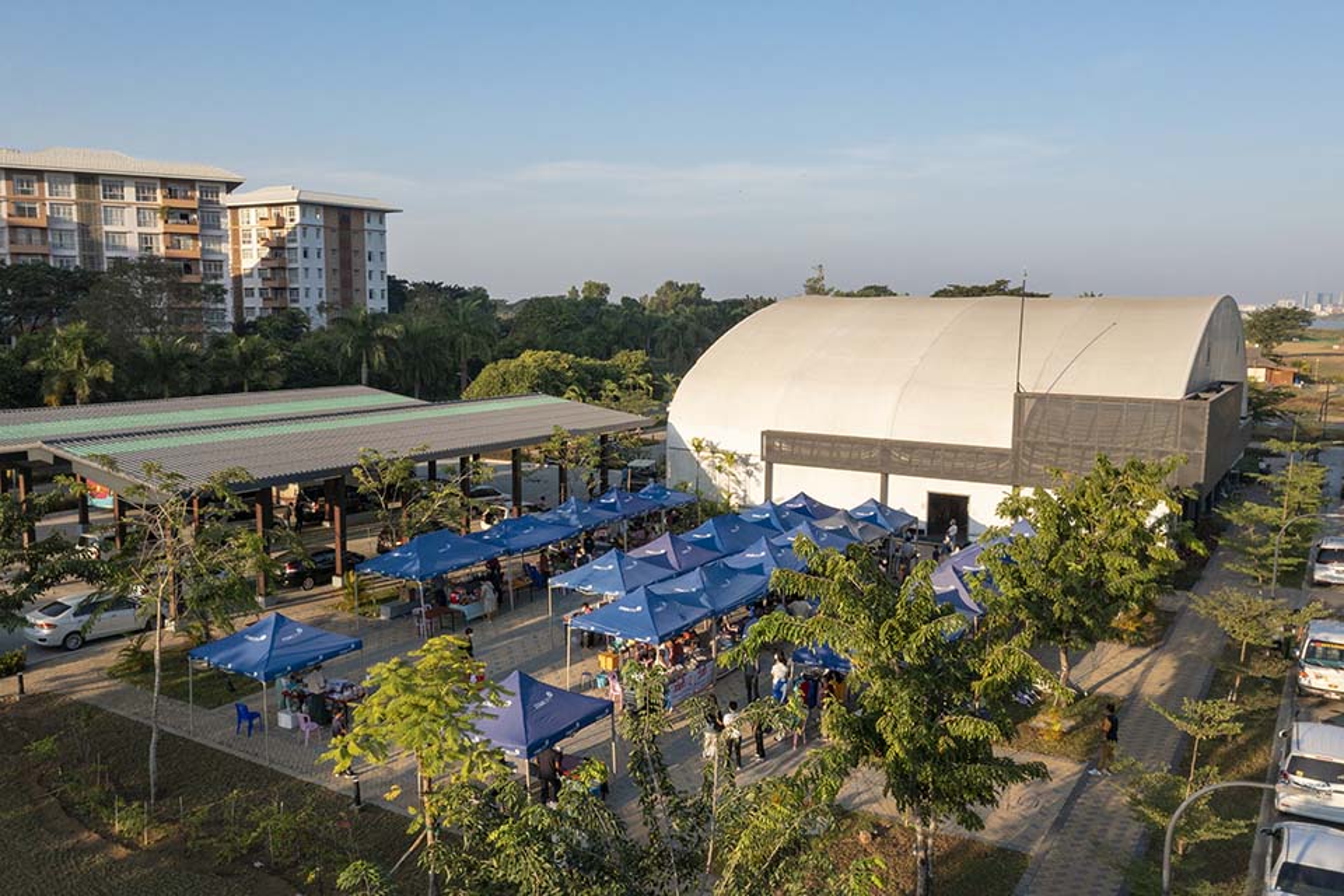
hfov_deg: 65.5
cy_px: 448
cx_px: 672
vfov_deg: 46.4
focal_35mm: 28
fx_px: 1045
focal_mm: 10.26
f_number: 9
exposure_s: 1/240
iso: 100
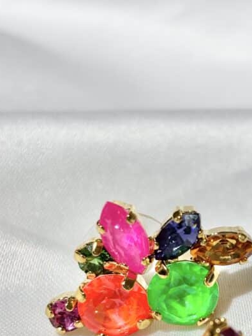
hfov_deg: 14.5
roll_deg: +4.0
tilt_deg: -28.1
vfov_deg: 19.3
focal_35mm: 101
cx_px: 221
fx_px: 981
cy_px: 270
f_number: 1.6
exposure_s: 1/355
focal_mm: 5.96
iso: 32
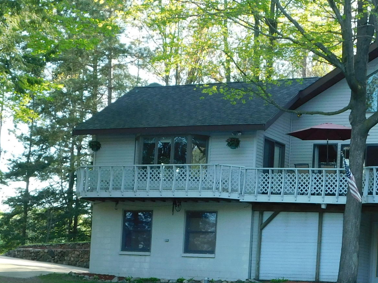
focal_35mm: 93
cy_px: 227
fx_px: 1016
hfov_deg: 21.1
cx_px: 201
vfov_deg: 15.8
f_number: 3.5
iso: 125
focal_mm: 6.3
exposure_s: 1/125
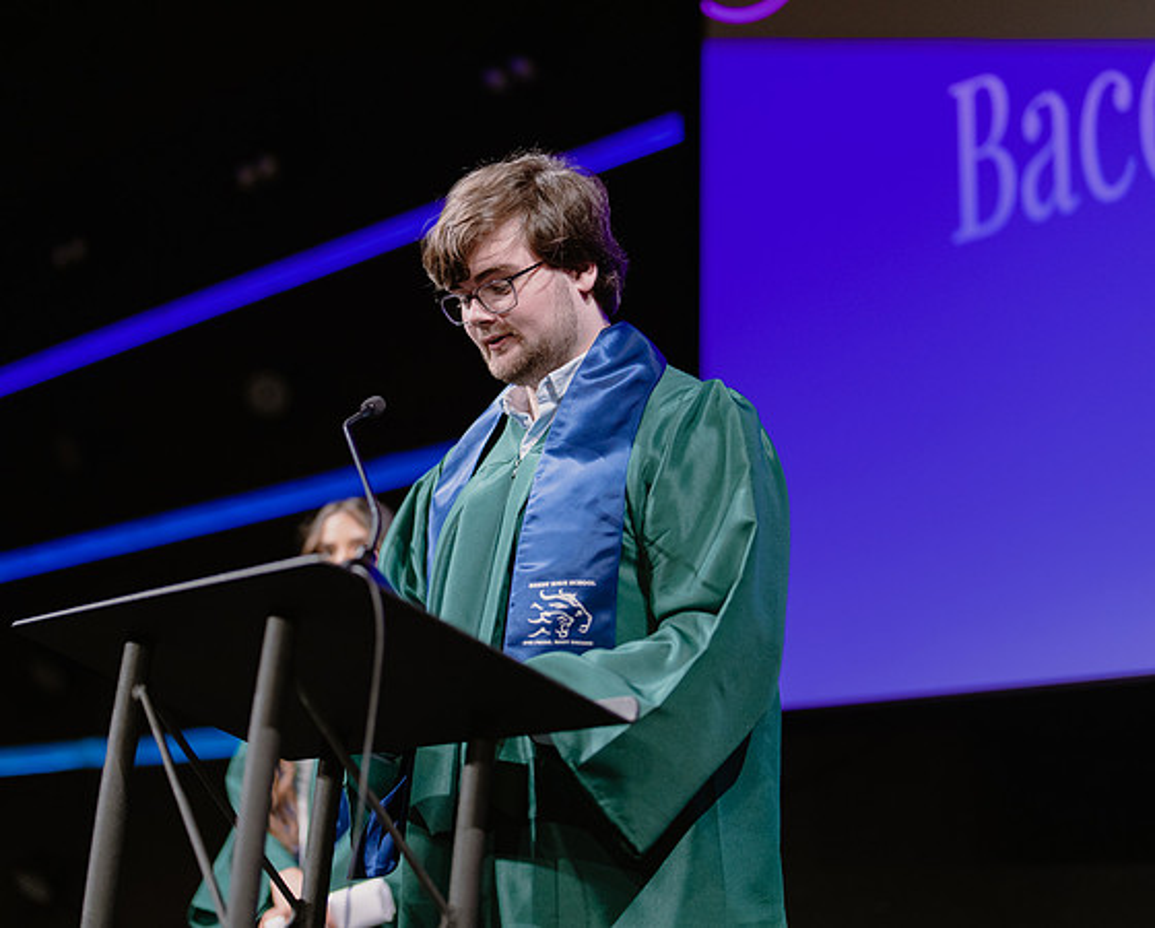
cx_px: 545
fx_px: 2281
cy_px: 395
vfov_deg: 23.0
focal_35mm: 67
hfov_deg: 28.4
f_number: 1.2
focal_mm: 50
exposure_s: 1/320
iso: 640
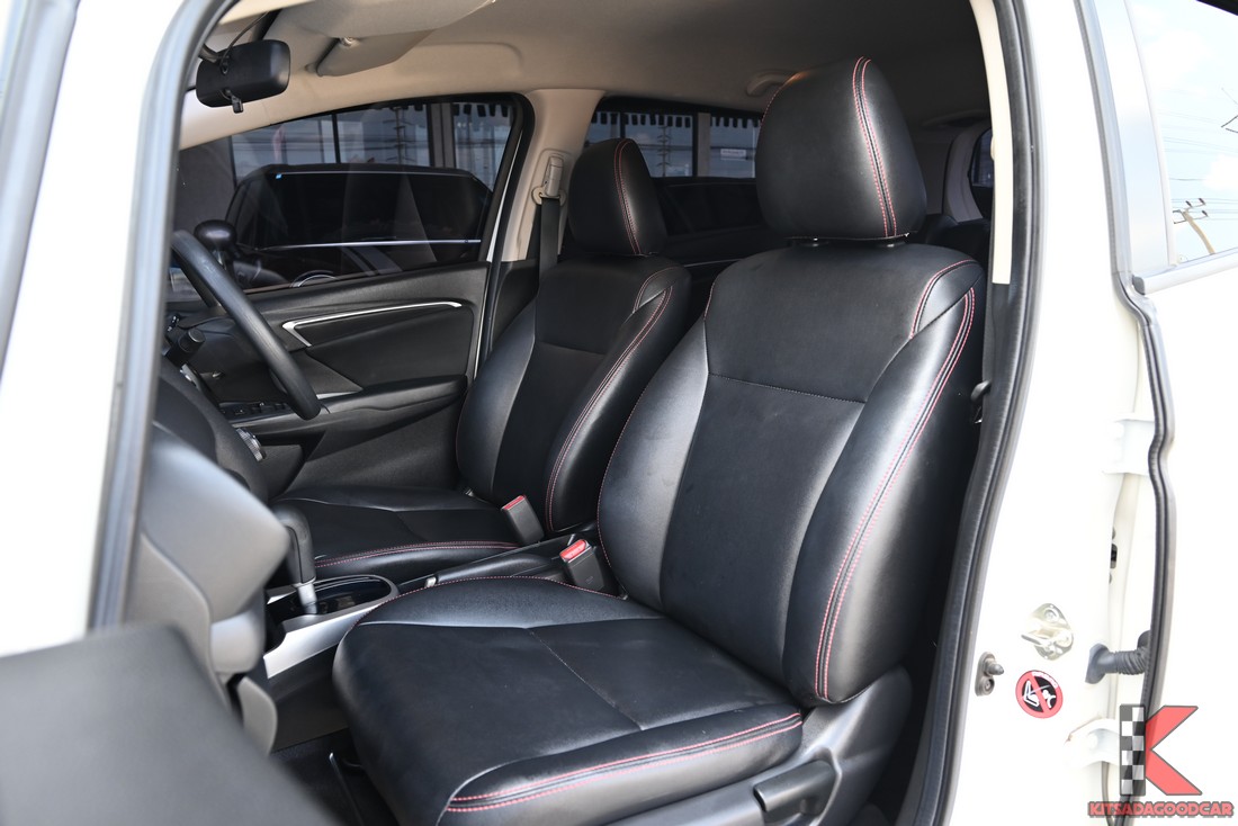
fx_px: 825
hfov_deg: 73.7
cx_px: 619
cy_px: 413
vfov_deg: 53.2
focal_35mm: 24
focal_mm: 24
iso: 400
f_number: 5.6
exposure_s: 1/90
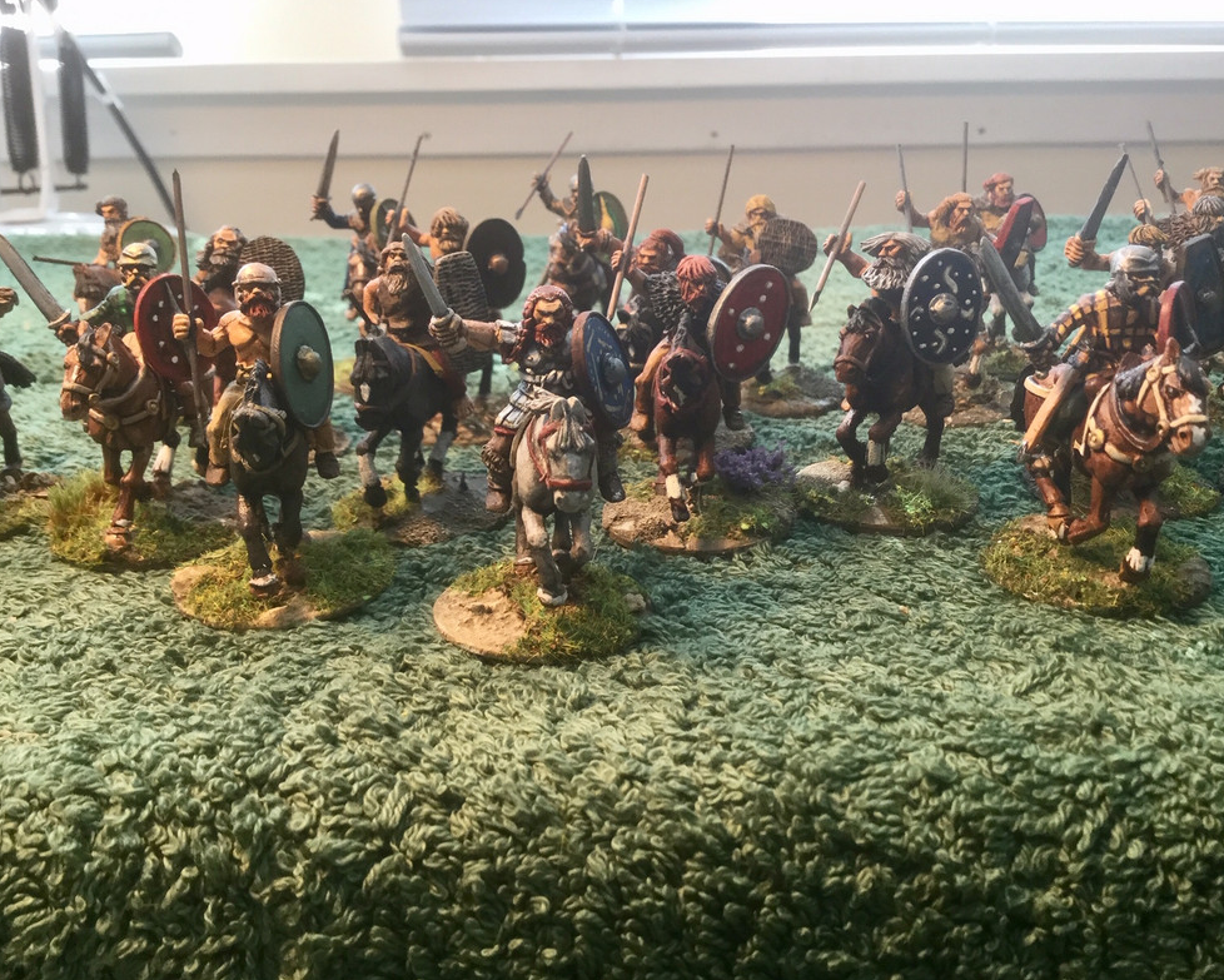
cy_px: 483
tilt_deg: -19.3
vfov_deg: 44.6
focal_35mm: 33
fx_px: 1196
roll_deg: -0.1
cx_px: 581
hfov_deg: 54.2
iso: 32
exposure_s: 1/33
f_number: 2.4
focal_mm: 3.3
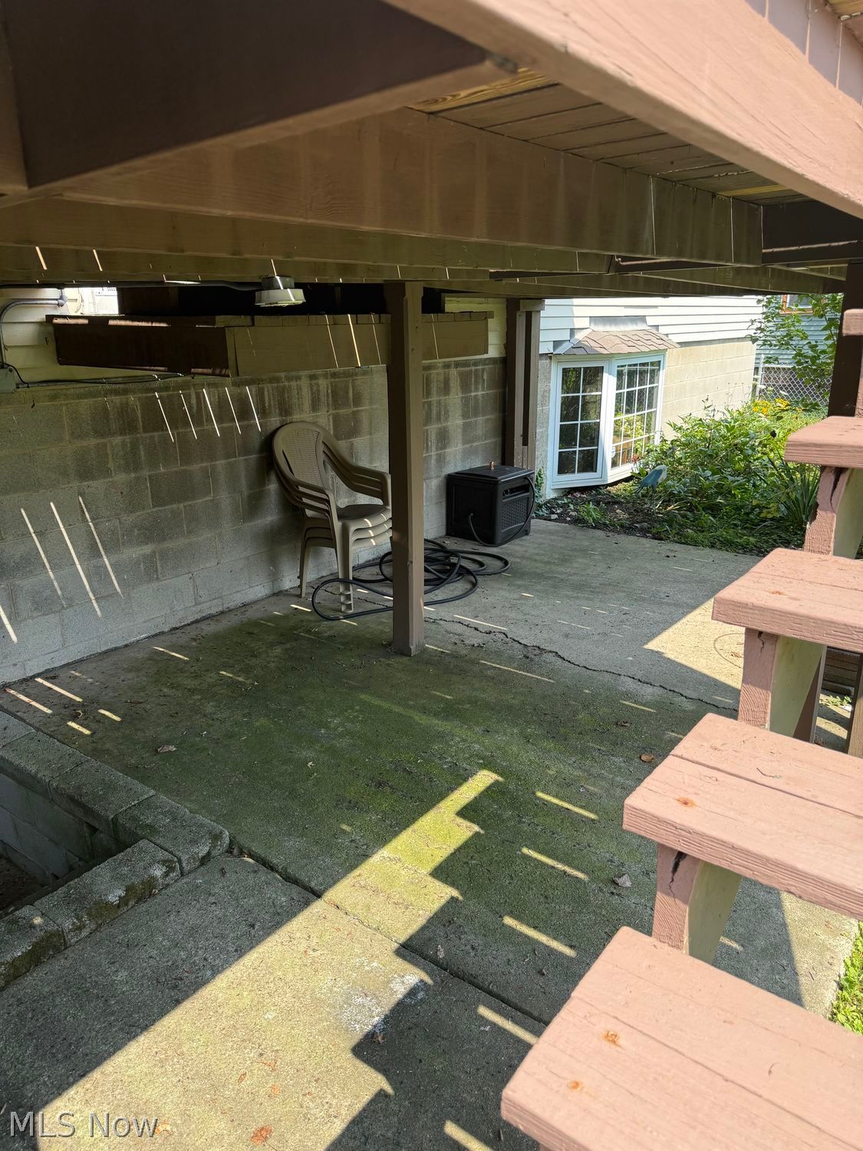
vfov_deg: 71.6
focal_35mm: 24
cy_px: 576
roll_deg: +0.2
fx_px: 798
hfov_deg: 56.8
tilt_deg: -20.5
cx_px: 432
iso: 100
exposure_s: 1/1271
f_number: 1.78
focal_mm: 6.76
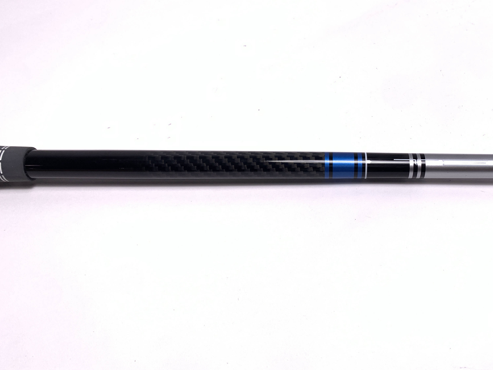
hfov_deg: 51.7
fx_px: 498
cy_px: 162
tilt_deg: -54.0
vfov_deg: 40.6
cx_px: 325
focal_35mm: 35
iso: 25
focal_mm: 4.25
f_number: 1.8
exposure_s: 1/355
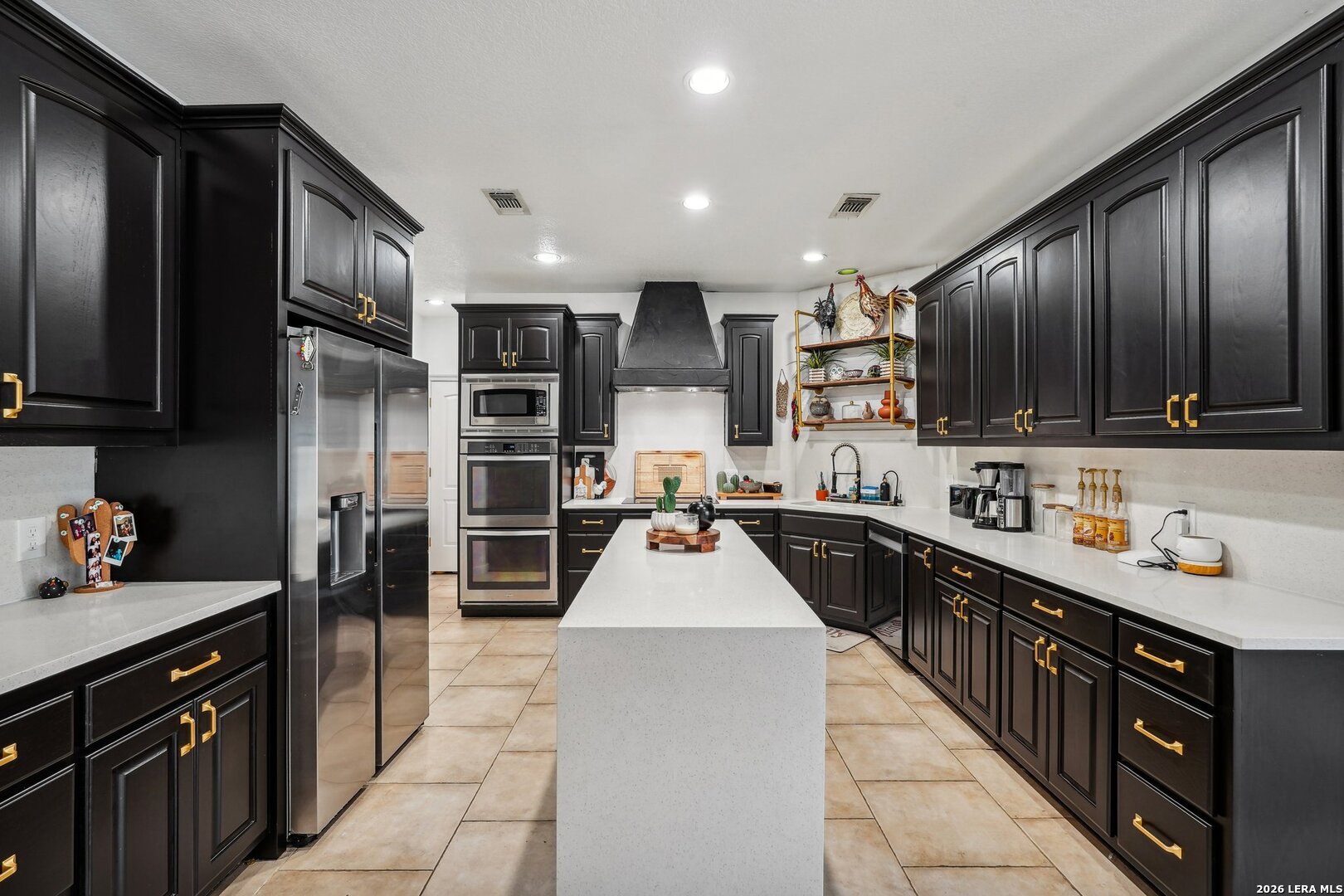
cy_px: 448
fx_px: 597
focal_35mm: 16
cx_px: 672
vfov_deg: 73.7
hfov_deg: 96.7
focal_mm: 16
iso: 400
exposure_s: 1/8
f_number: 8
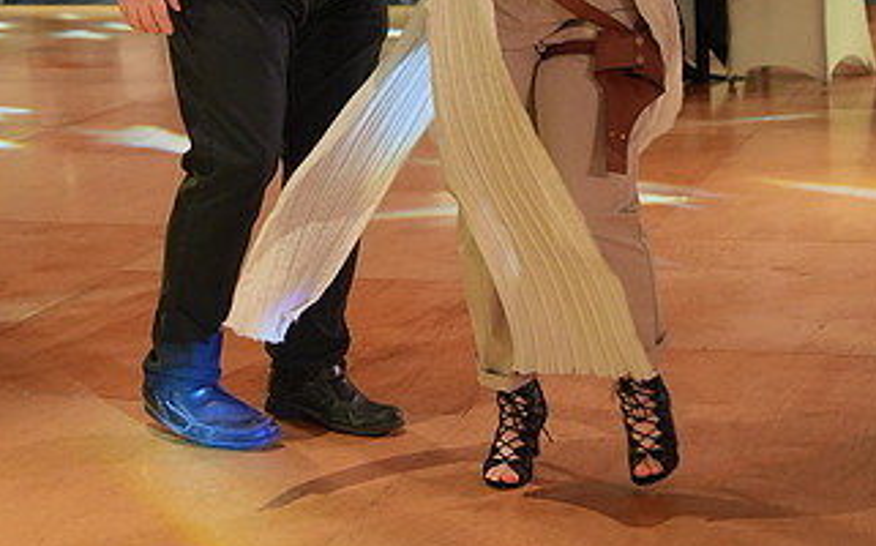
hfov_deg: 19.5
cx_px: 373
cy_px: -156
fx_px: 2552
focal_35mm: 107
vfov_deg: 11.9
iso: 3200
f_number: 4
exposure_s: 1/200
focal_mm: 58
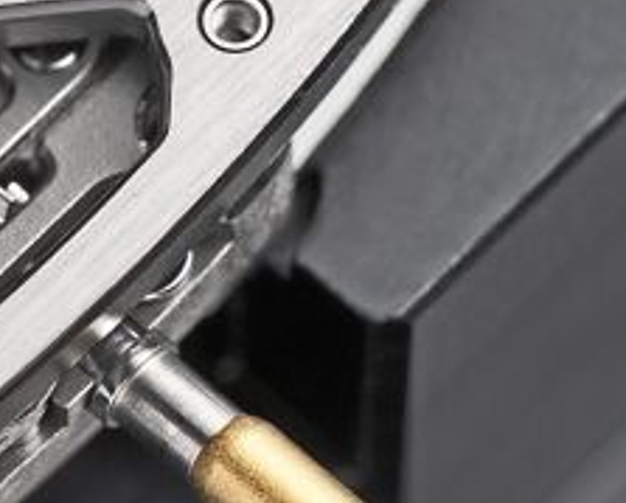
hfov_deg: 4.0
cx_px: -1019
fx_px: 8701
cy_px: 228
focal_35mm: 469
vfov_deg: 3.3
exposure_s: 1/160
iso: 320
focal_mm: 90
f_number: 8
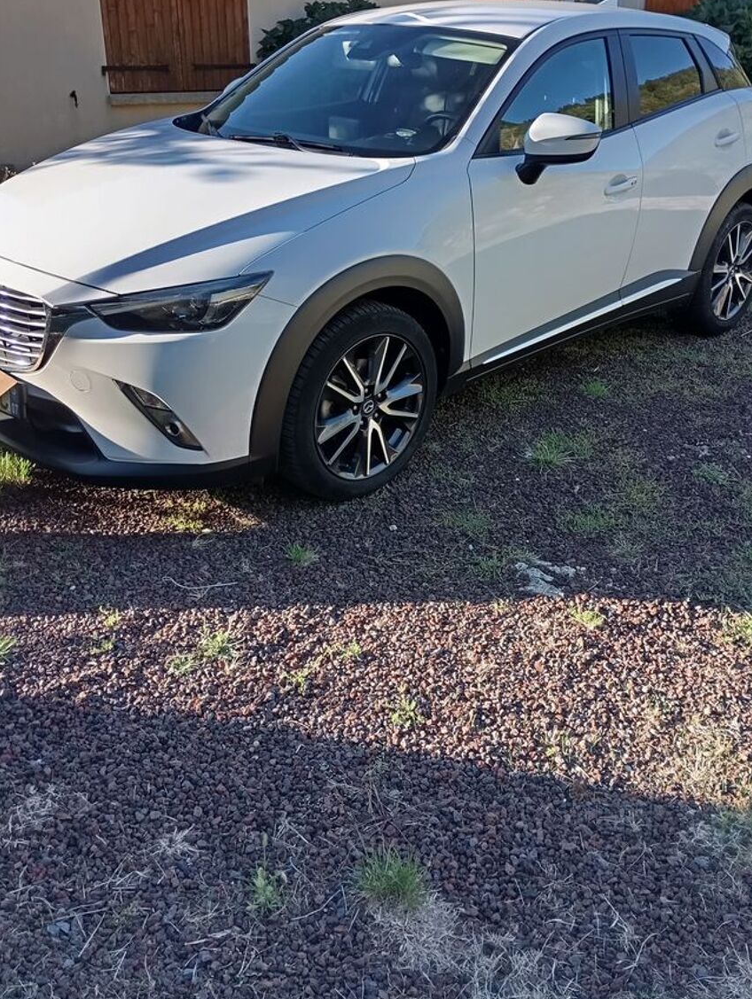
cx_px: 385
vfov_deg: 55.1
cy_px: 424
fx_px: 954
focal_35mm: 33
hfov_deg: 43.0
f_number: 1.8
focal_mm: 4.27
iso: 172
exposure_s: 1/100
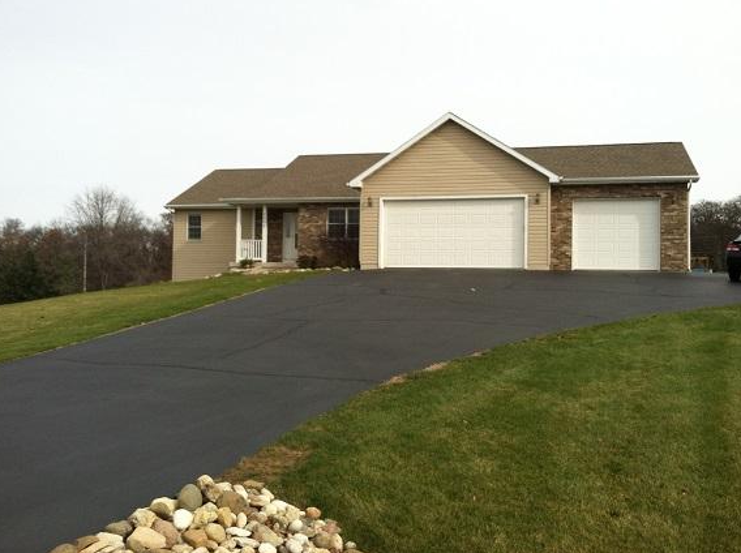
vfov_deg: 38.6
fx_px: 791
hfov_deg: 50.2
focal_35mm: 37
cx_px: 385
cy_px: 265
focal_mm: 3.85
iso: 80
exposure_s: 1/1154
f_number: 2.8
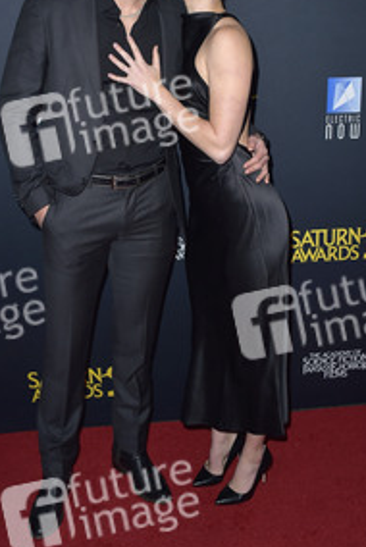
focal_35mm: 45
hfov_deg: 29.9
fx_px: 685
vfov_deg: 43.3
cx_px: 157
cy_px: 218
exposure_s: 1/250
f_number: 6.3
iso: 250
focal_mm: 32
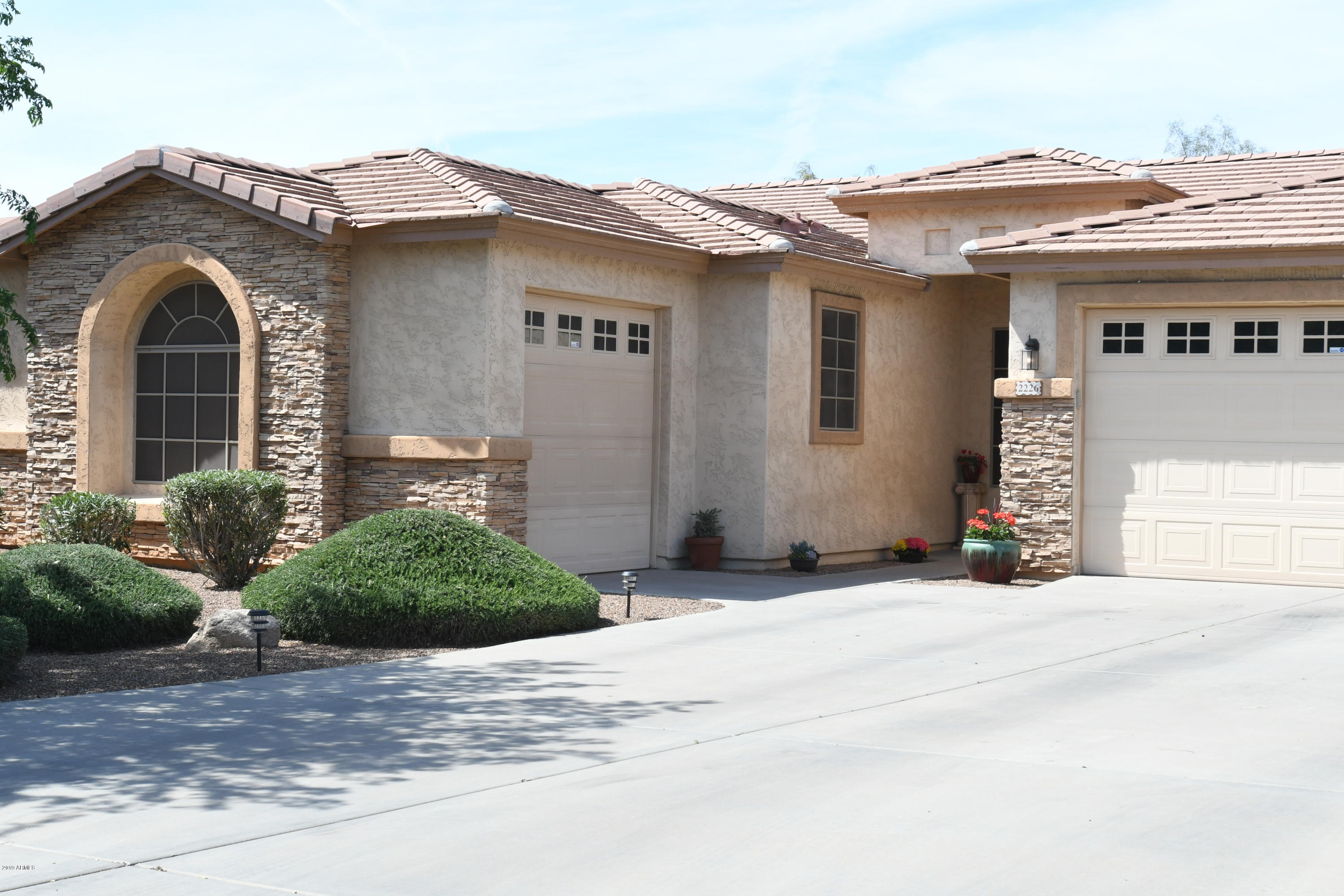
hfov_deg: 37.9
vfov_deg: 25.8
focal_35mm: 52
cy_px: 448
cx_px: 672
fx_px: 1960
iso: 400
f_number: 10
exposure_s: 1/400
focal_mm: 35
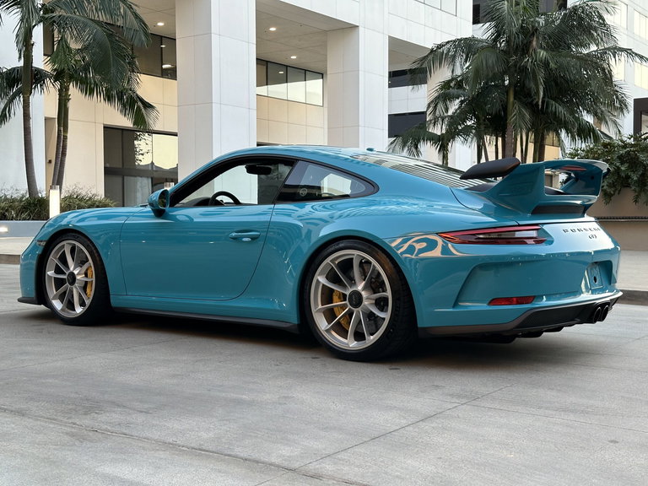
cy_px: 243
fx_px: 899
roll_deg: -0.9
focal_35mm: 48
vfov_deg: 30.3
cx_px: 324
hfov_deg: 39.7
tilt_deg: -1.6
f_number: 1.78
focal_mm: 6.86
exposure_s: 1/120
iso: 100
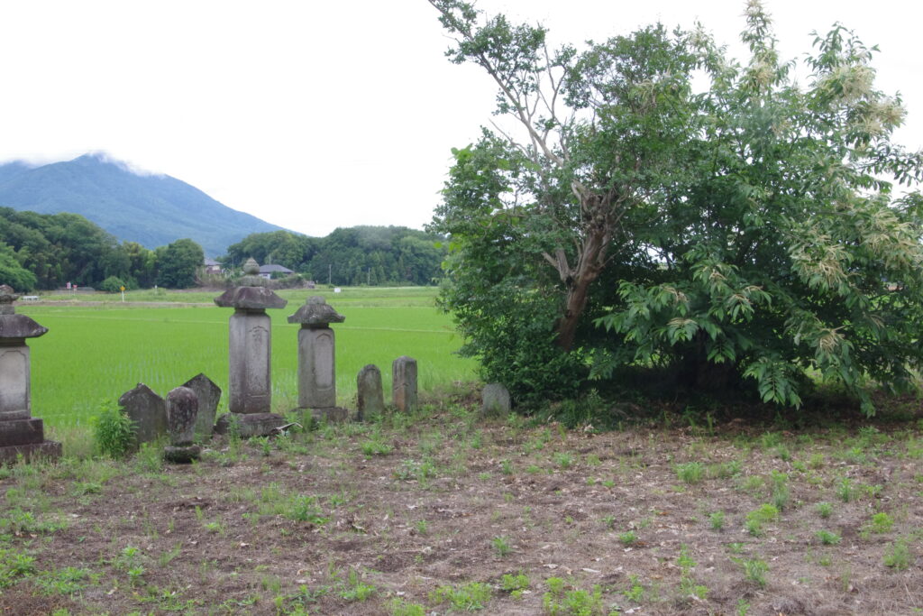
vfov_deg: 31.9
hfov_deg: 46.4
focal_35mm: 42
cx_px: 462
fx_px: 1077
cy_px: 308
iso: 1600
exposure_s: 1/125
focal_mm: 28
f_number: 22
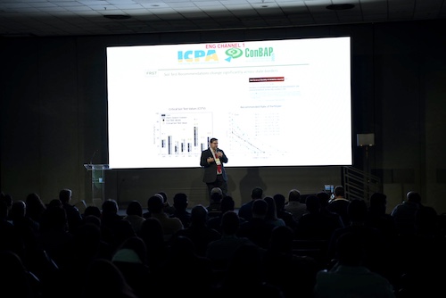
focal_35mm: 75
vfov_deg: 18.2
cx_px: 223
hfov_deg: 27.0
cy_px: 149
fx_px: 930
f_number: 2.8
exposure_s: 1/160
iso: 500
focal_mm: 75
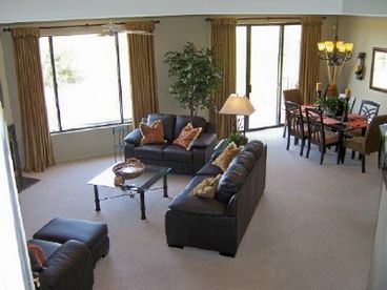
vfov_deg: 39.7
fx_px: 402
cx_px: 194
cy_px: 145
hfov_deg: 51.4
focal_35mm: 36
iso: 125
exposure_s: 1/60
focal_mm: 6.2
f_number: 2.8
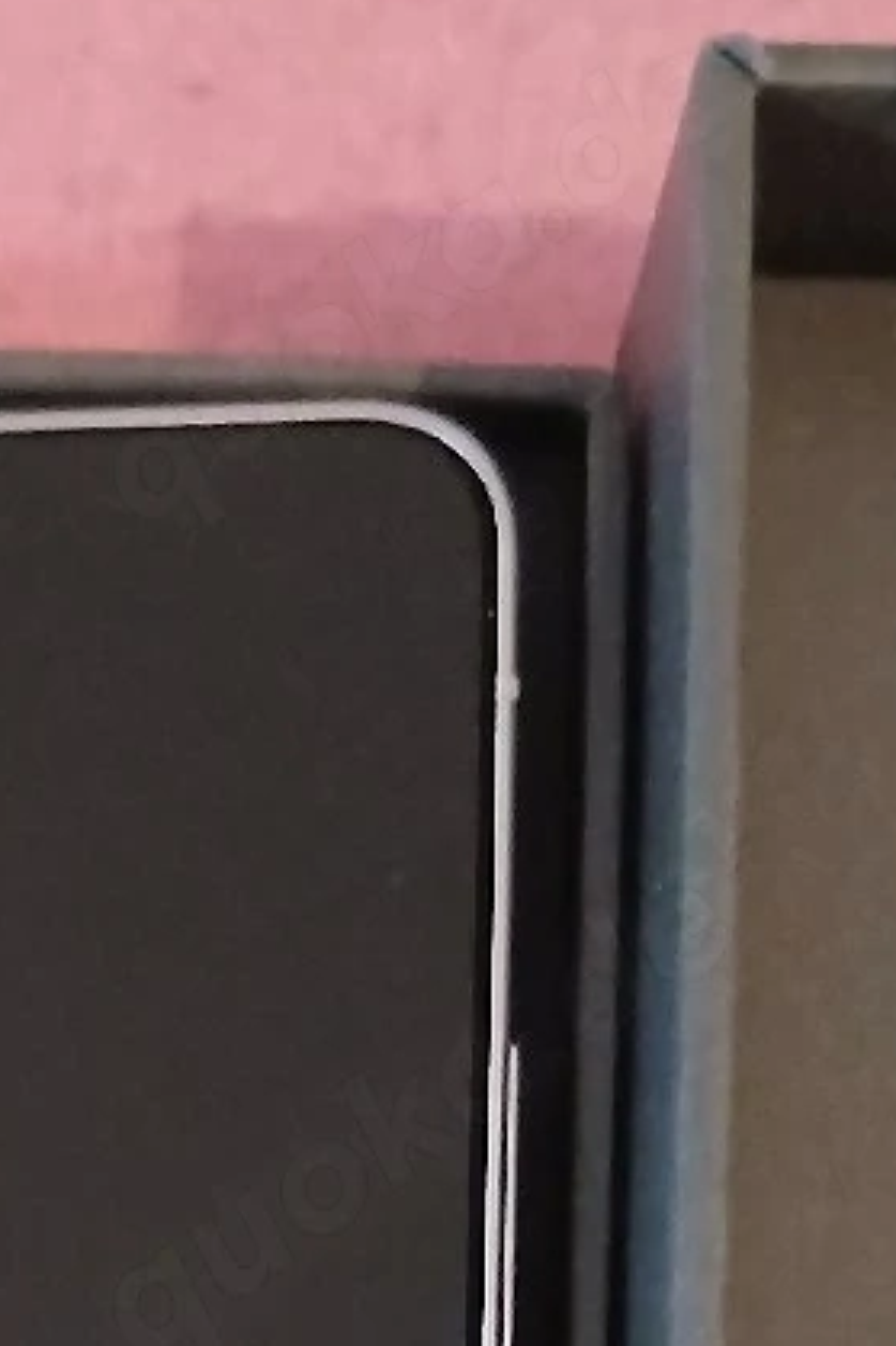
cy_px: 2067
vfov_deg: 20.1
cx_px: -173
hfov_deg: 15.3
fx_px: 3213
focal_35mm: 86
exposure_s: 1/16.7
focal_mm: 3.98
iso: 1250
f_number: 1.8
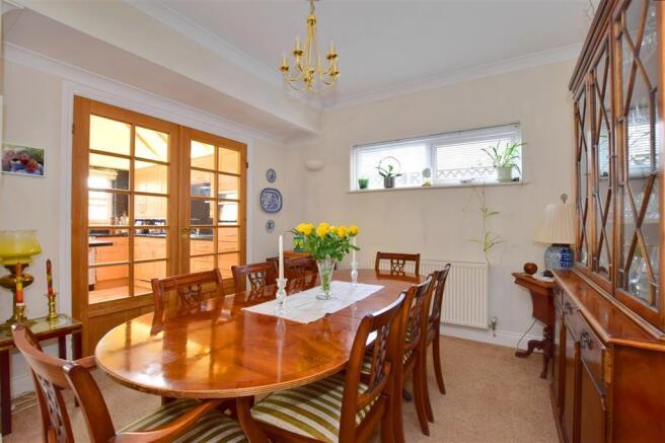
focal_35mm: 15
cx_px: 332
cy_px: 222
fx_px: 277
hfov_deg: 100.4
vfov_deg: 77.3
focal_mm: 10
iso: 400
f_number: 11
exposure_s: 1/10
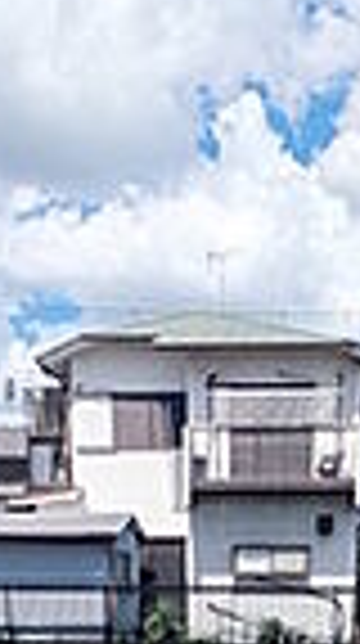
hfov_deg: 18.7
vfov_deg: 25.5
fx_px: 1091
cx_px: 207
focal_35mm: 64
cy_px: 941
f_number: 2.2
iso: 44
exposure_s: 1/2604
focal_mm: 1.83
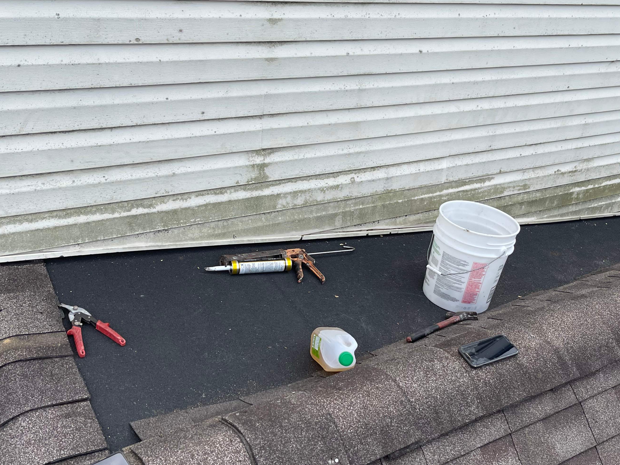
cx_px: 399
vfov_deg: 36.0
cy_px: 235
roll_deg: -10.8
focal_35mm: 40
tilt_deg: -31.4
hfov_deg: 46.3
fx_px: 716
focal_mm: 5.1
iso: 32
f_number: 1.6
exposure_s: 1/1456
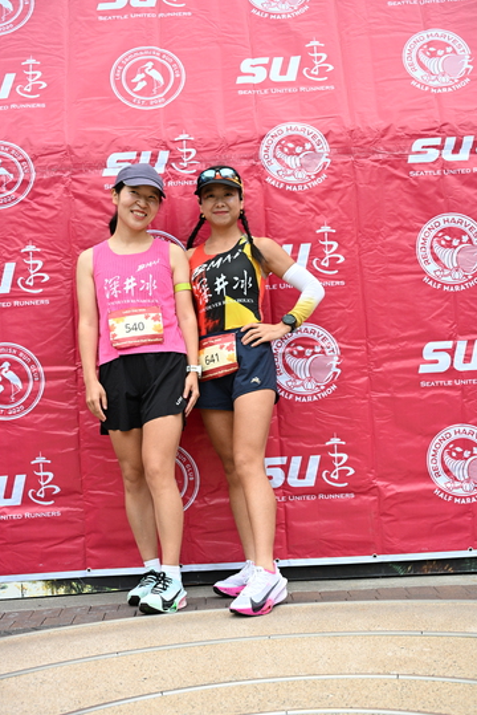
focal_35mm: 50
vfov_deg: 39.6
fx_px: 992
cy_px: 359
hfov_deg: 27.0
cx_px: 242
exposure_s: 1/400
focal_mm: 49
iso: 2000
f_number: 4
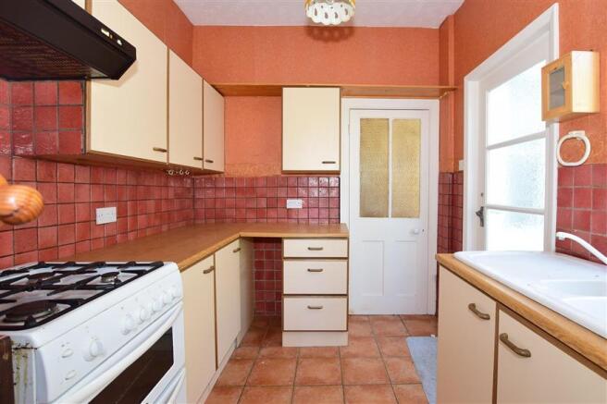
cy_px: 202
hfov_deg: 100.4
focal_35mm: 15
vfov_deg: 77.3
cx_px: 304
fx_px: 253
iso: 400
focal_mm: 10
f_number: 5.6
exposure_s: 1/15
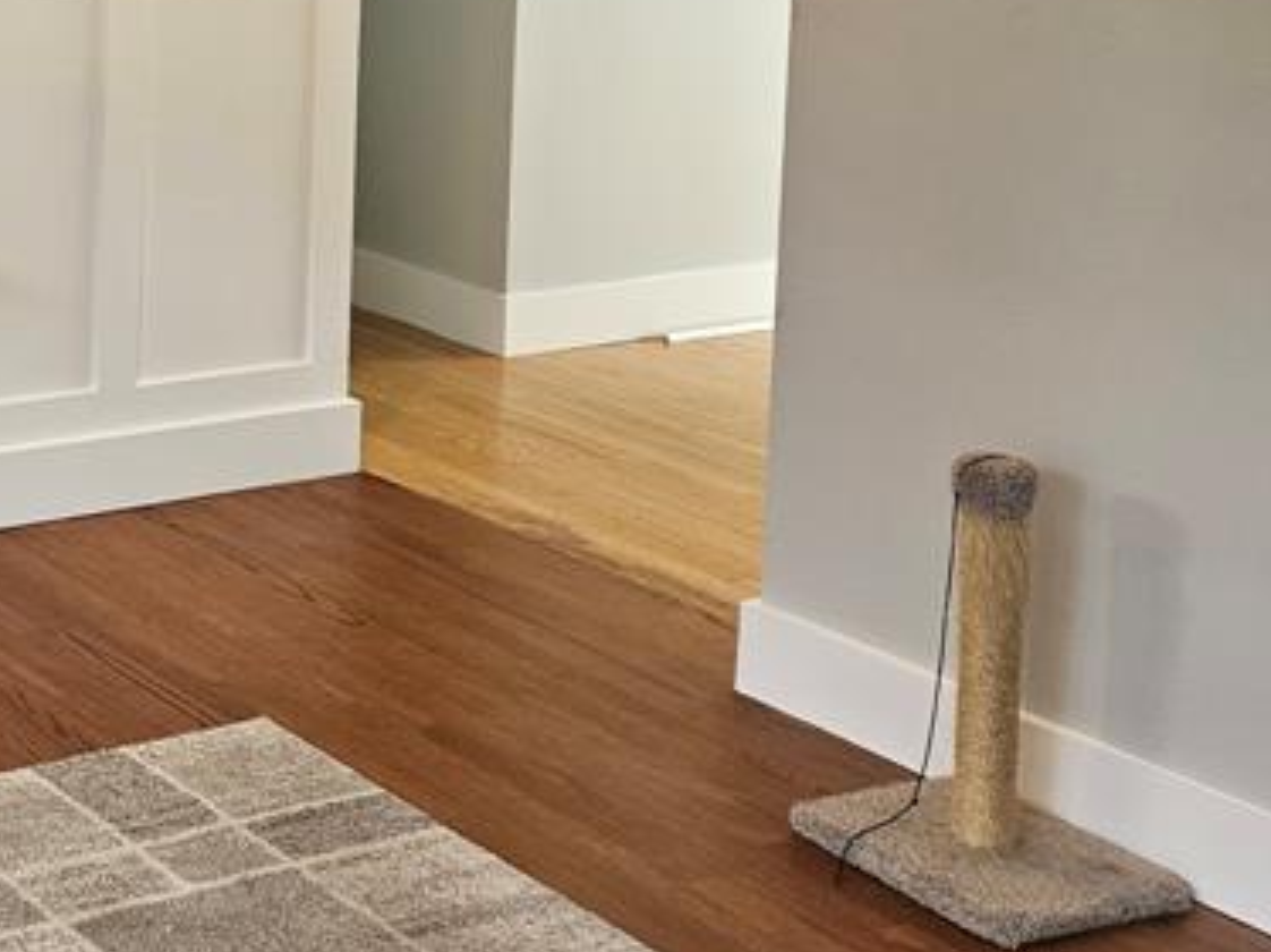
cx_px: -408
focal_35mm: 63
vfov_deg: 22.0
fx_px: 2312
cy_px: -105
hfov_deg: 26.0
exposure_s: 1/120
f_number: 1.8
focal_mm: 5.4
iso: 160
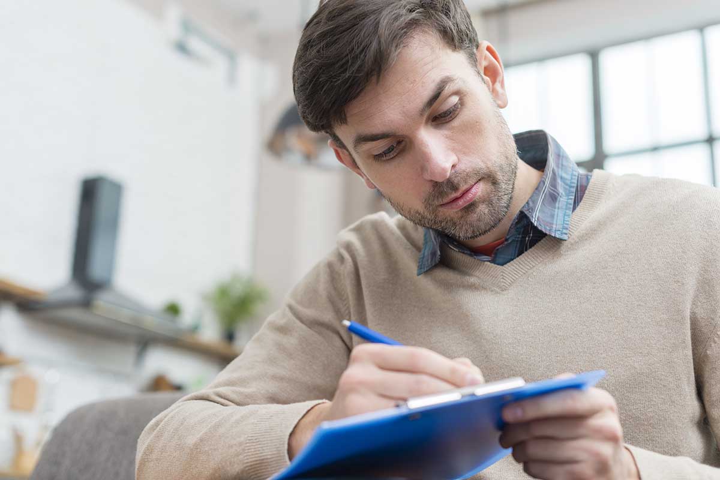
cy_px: 240
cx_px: 360
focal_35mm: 50
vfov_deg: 27.0
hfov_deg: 39.6
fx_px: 1000
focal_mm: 50
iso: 100
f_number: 3.2
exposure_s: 1/160
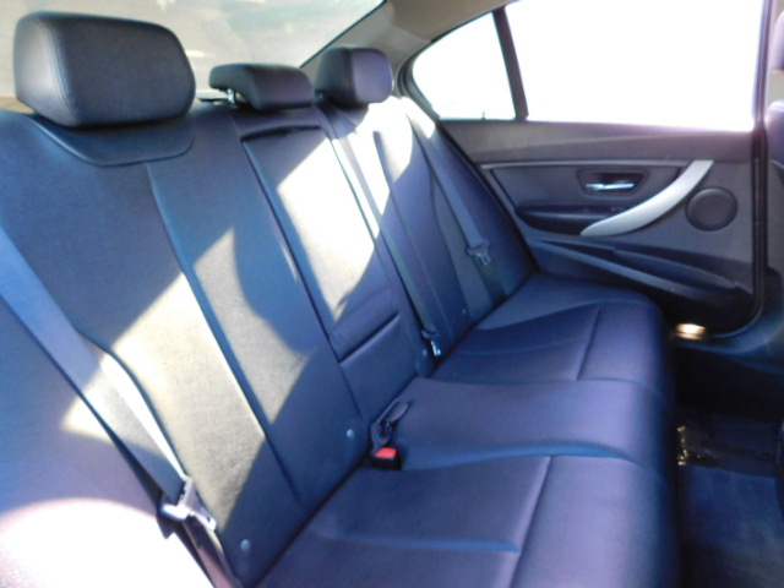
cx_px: 392
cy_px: 294
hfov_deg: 73.9
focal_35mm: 23
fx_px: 521
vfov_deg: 58.9
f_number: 3
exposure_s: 1/30
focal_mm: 4
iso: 400
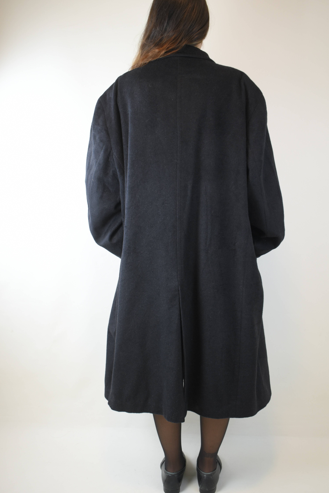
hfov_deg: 36.9
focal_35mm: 36
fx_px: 494
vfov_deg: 53.1
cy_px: 246
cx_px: 164
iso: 400
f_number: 4
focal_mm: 24
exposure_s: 1/60
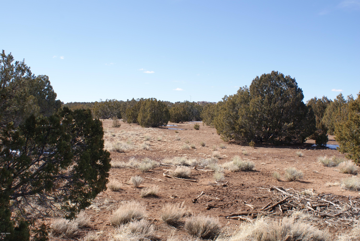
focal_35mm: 39
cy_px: 120
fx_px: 390
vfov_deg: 34.3
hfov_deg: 49.5
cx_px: 180
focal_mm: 26
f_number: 11
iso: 100
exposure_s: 1/80
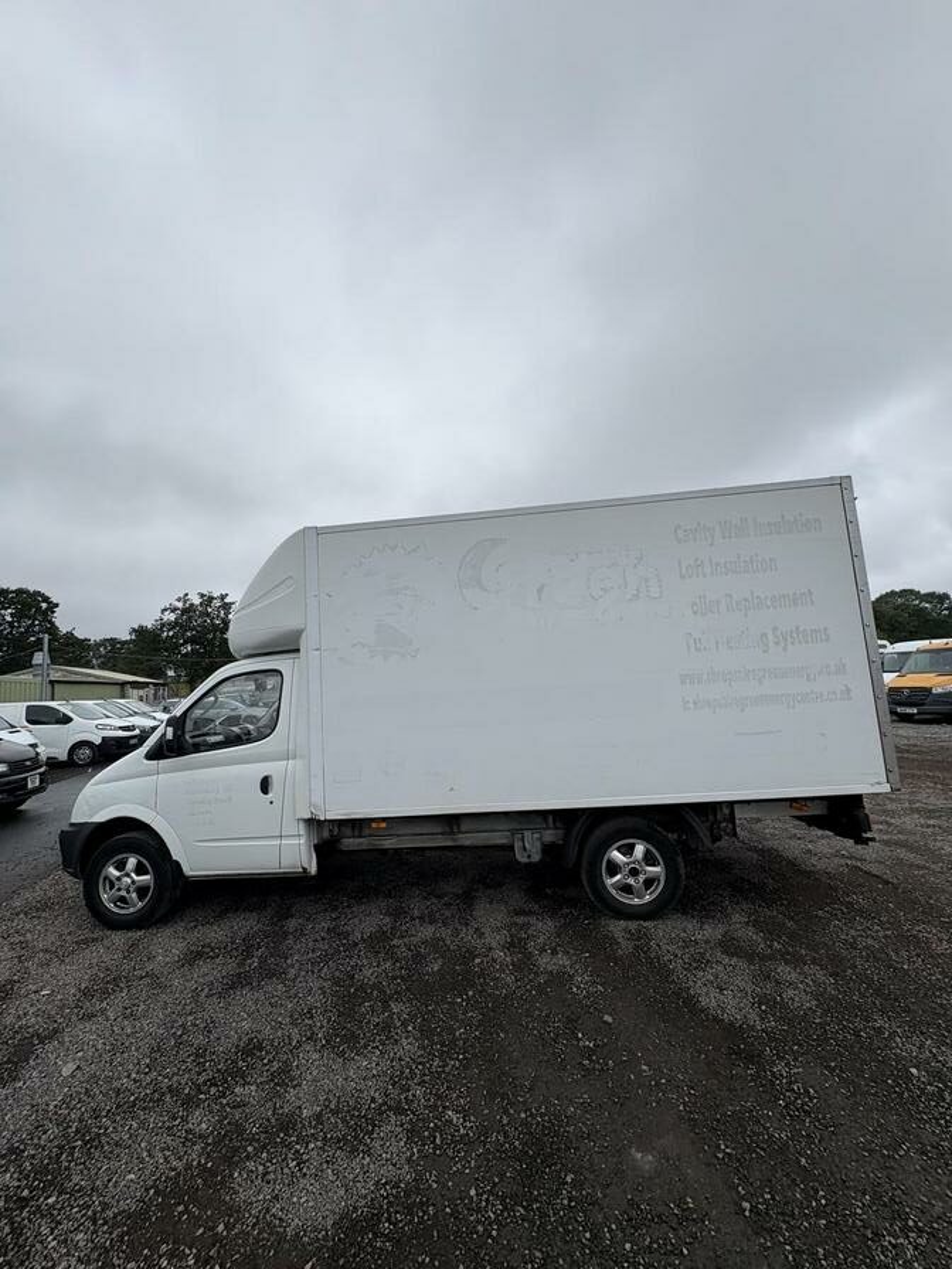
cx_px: 476
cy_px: 634
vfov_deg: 102.1
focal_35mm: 14
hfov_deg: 85.7
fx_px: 513
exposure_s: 1/749
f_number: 2.2
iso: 40
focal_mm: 2.22
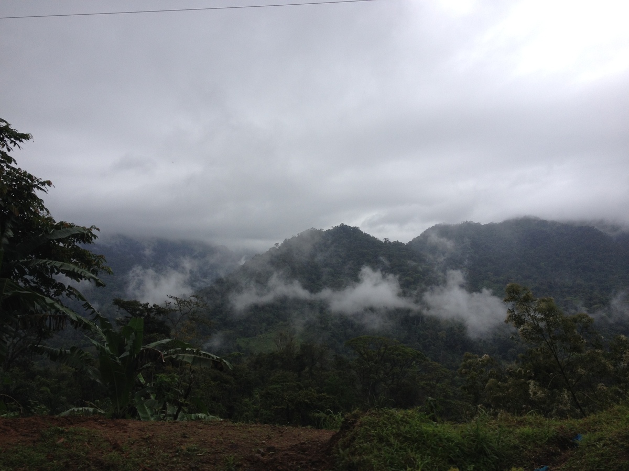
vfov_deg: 40.7
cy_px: 236
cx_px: 314
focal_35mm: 35
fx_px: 636
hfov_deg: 52.6
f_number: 2.4
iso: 50
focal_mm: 4.28
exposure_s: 1/1284
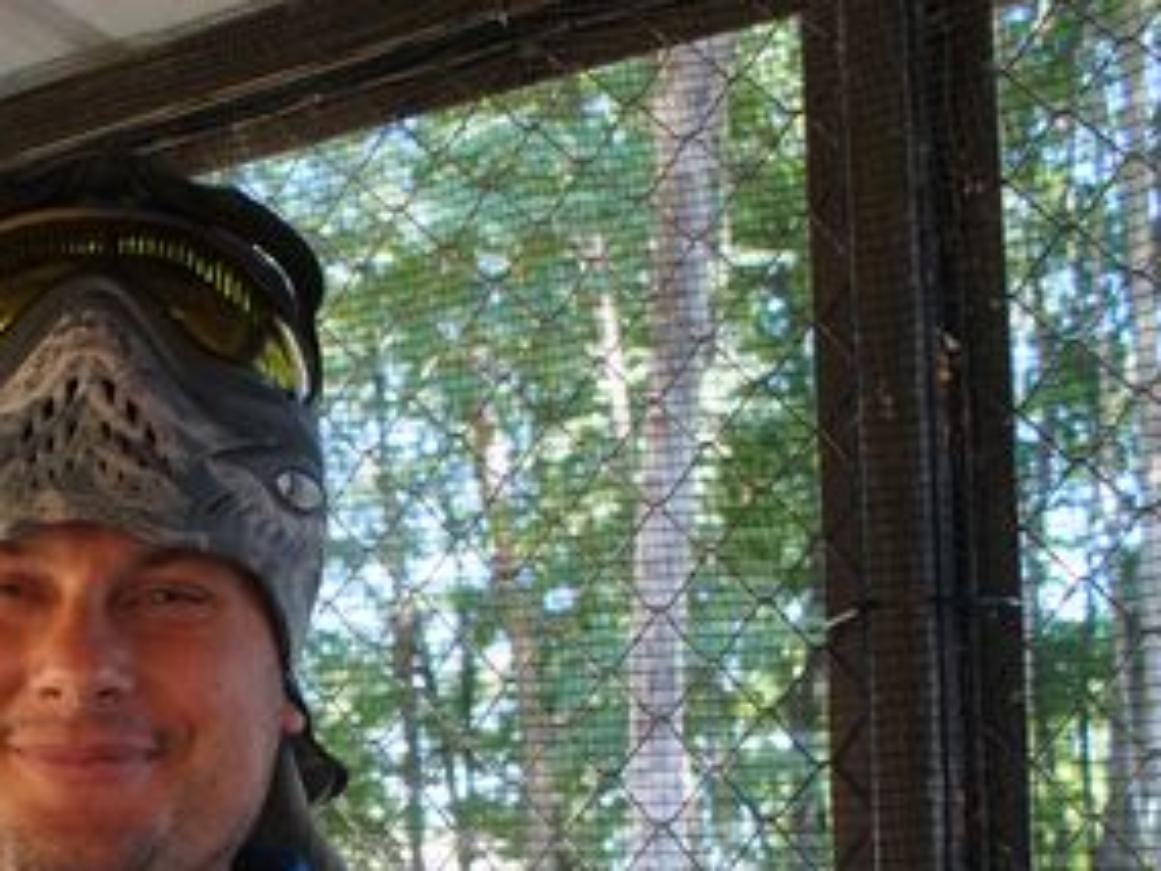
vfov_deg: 20.1
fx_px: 2381
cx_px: 12
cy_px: 881
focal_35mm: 71
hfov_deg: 26.0
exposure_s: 1/160
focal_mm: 20
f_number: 4
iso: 800
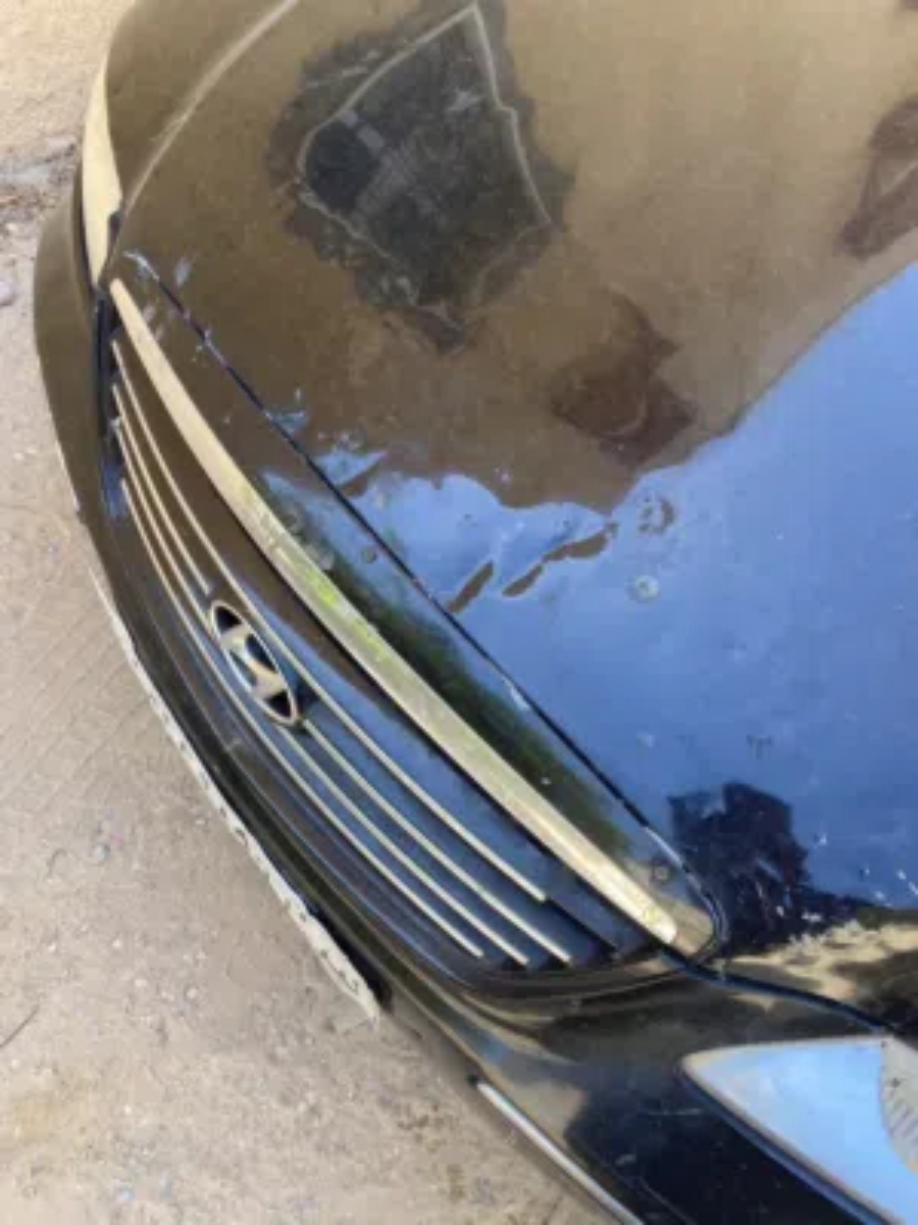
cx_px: 459
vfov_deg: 67.3
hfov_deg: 53.1
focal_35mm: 26
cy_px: 612
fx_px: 919
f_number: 1.8
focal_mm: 4.25
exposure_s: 1/122
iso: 32
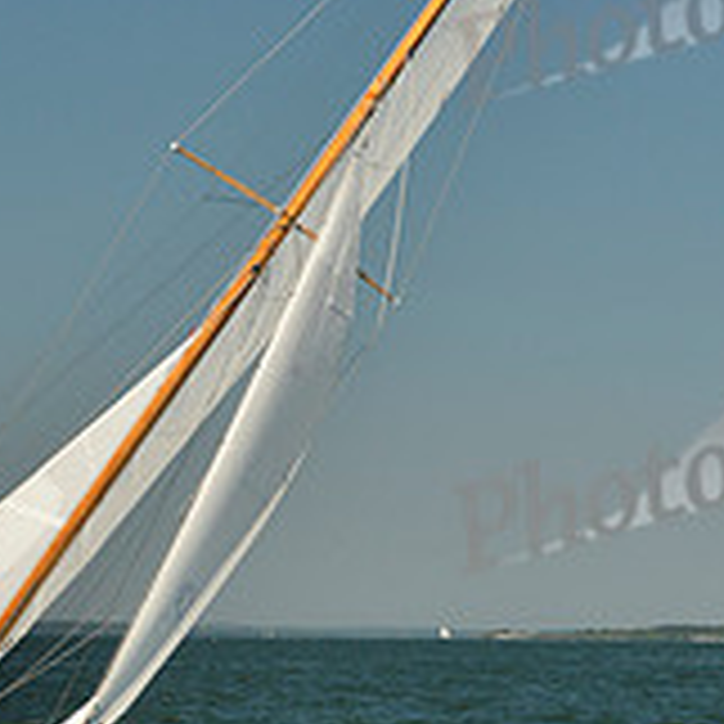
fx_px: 5064
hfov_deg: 8.2
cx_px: 223
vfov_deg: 8.2
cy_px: 288
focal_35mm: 214
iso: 280
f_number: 6.3
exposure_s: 1/800
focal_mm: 70
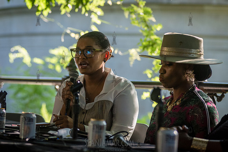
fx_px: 1019
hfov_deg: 12.8
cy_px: 65
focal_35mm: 161
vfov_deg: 8.5
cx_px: 103
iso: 1600
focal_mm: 120
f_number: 3.2
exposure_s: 1/1250
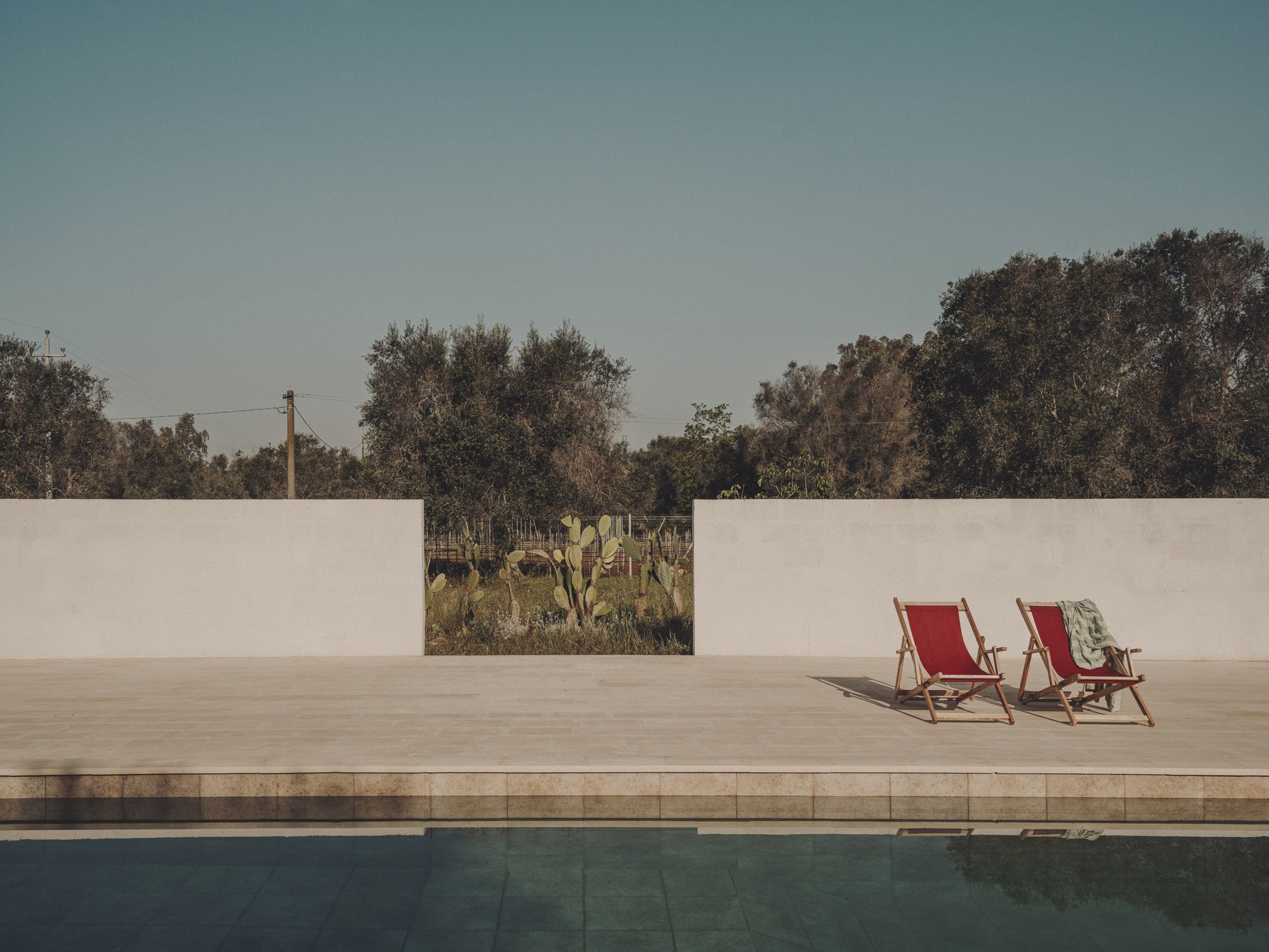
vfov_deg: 42.9
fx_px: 1210
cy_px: 476
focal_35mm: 33
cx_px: 634
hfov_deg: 55.4
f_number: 11
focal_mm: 41.1
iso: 400
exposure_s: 1/900
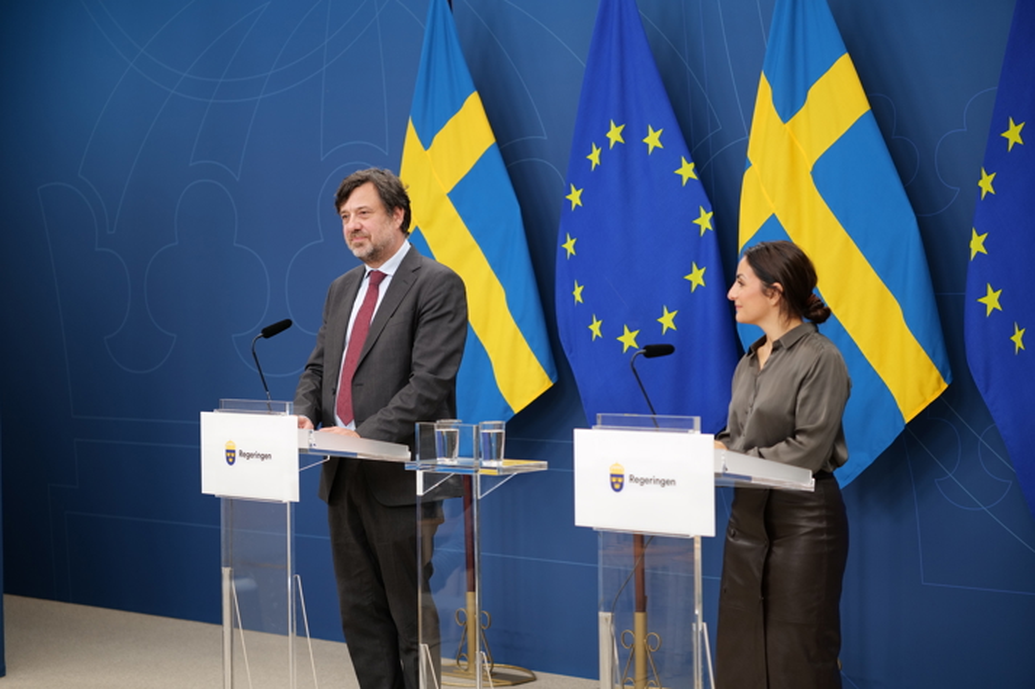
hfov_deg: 28.8
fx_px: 2012
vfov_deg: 19.4
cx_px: 518
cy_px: 344
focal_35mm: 70
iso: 400
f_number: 2.8
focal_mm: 70
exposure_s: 1/80
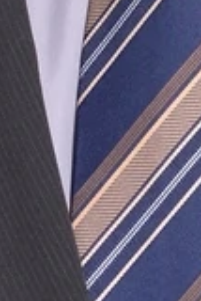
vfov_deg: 2.4
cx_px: 145
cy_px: -376
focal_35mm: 866
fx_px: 7237
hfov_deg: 1.6
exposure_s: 1/100
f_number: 7.1
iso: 100
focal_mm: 135
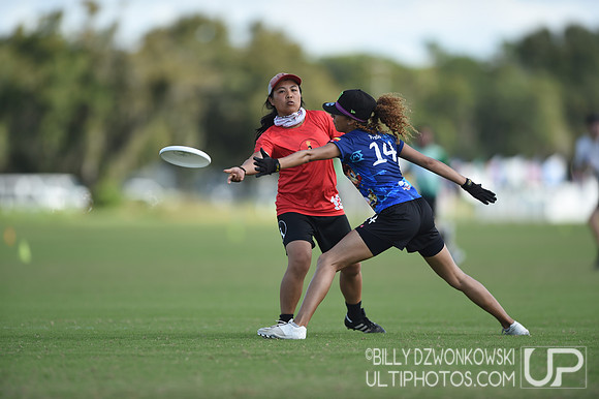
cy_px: 200
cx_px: 300
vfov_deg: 3.4
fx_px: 6652
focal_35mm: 400
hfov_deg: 5.2
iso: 100
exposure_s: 1/800
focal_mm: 400
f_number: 2.8
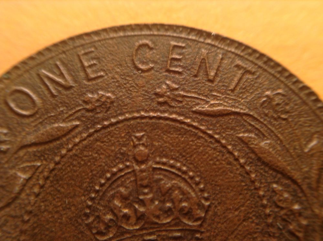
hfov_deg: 55.4
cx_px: 162
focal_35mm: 33
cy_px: 120
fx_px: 307
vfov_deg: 42.8
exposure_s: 1/50
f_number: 2.4
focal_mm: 3.3
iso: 32
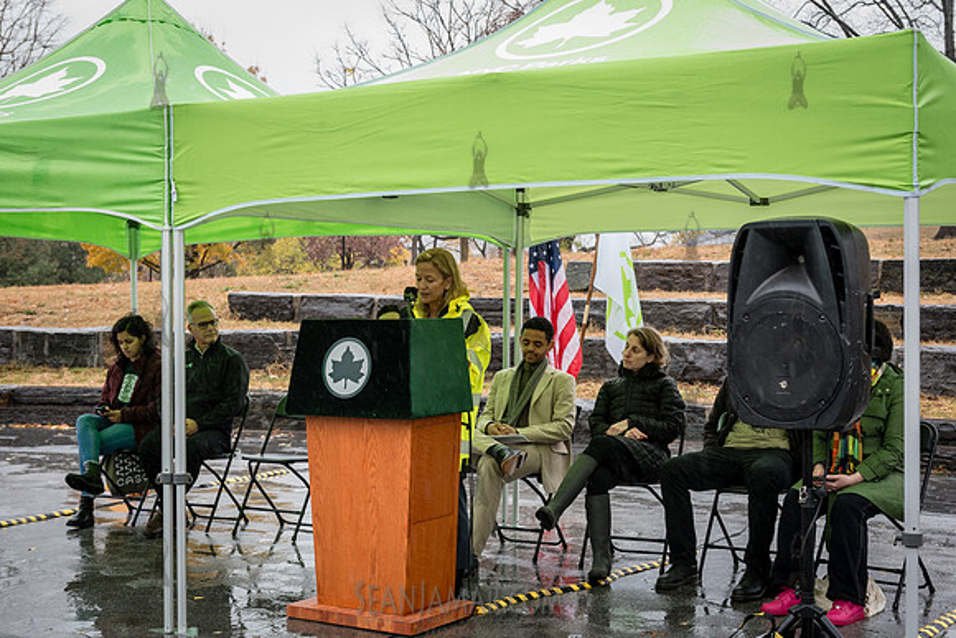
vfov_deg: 26.0
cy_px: 319
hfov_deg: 38.1
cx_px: 478
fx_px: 1383
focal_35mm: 52
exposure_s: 1/250
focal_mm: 52
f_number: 5.6
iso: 640
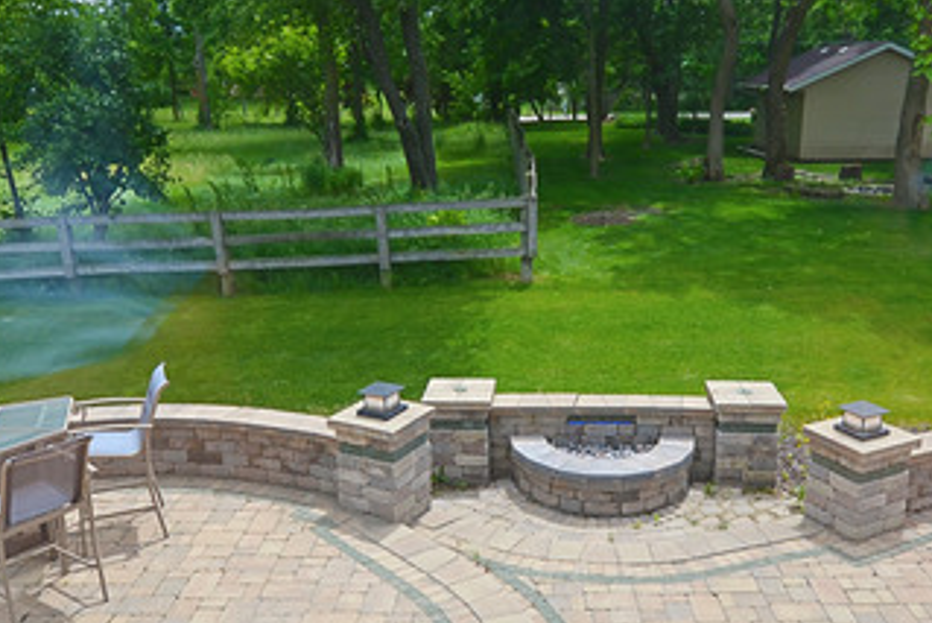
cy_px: 310
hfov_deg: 57.1
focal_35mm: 33
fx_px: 855
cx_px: 520
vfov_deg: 40.0
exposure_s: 1/250
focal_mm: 11
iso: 140
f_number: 8
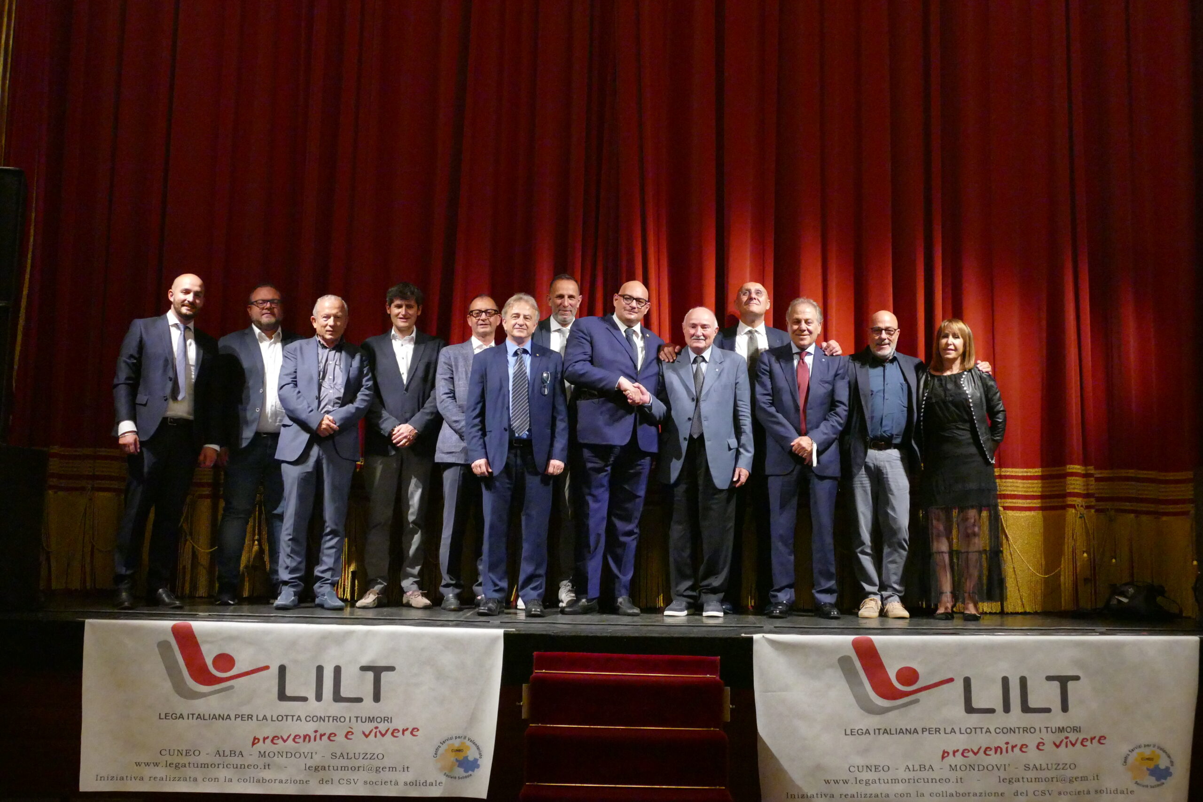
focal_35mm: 44
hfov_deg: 44.5
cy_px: 401
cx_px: 602
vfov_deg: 30.5
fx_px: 1470
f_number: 3.9
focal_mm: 16
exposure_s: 1/125
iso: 3200
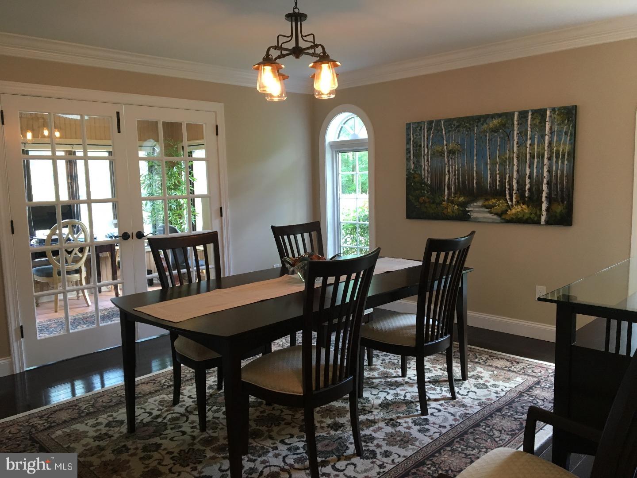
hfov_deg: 61.7
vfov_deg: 48.2
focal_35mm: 29
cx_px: 318
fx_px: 534
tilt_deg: -6.9
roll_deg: +1.4
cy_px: 239
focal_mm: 4.15
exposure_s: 1/30
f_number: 2.2
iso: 100
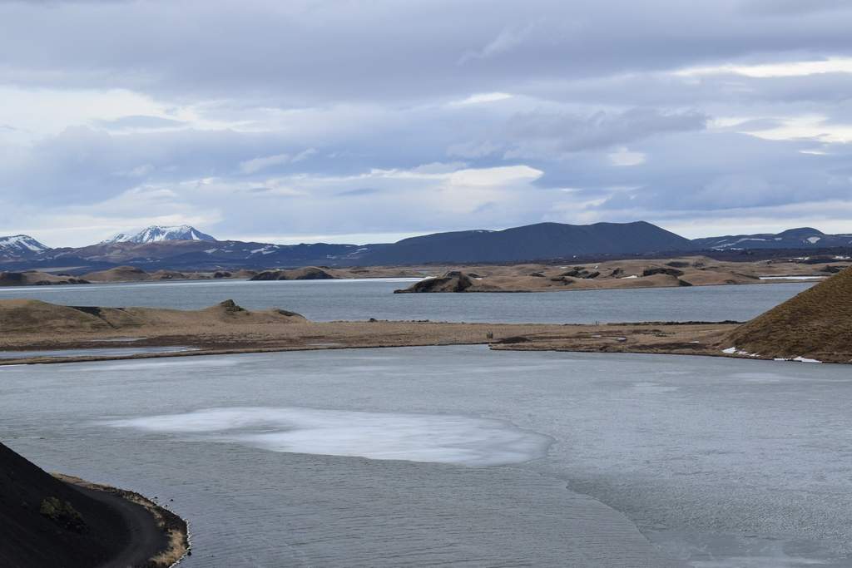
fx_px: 1953
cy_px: 284
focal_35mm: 82
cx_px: 426
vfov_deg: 16.6
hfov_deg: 24.6
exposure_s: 1/400
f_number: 9
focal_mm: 55
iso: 200
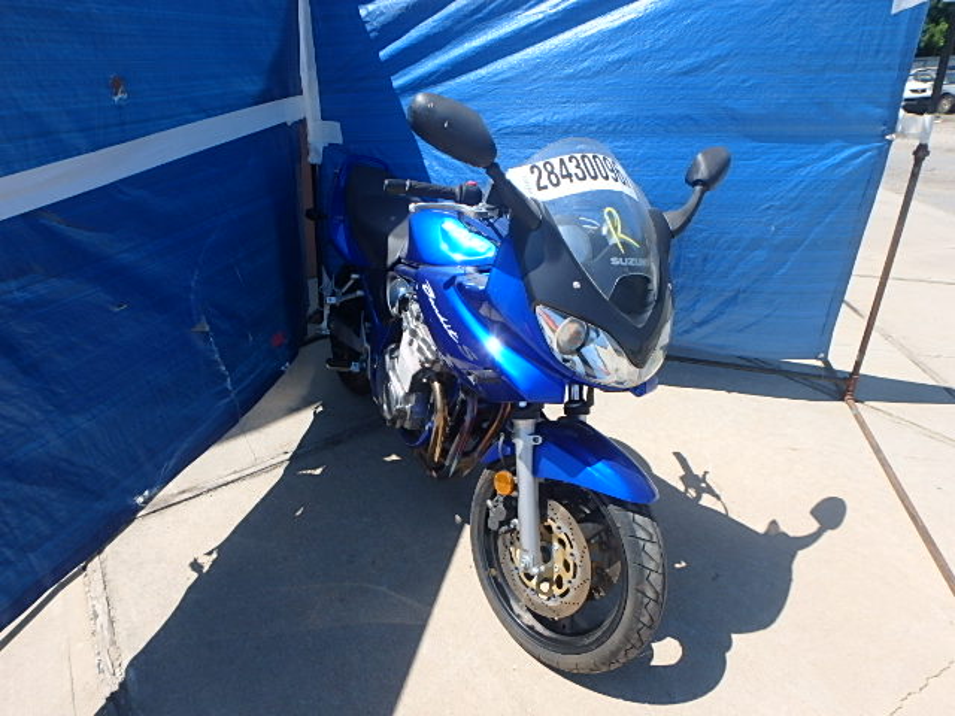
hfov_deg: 79.0
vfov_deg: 63.4
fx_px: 579
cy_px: 358
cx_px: 478
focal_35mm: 21
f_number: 3.5
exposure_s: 1/1000
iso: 125
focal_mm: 3.7
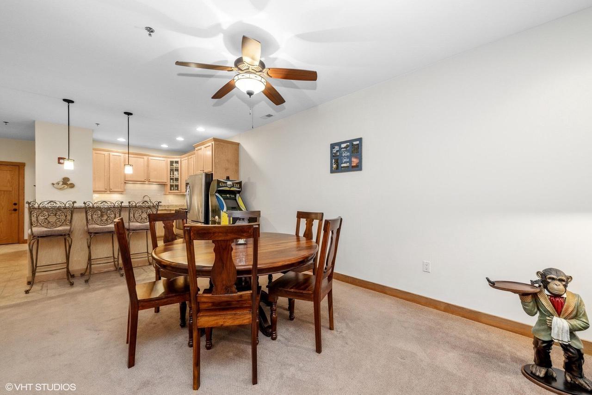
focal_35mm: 14
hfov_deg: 104.3
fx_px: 230
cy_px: 198
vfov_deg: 81.2
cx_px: 296
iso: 200
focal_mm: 14
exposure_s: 1/8
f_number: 8
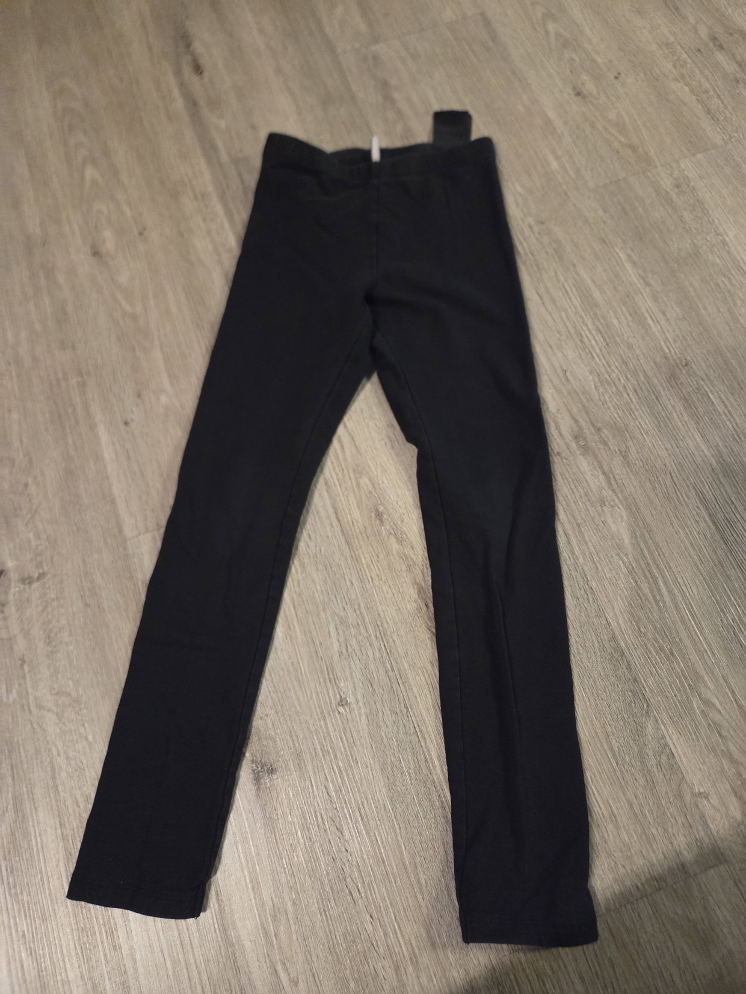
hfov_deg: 58.9
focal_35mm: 23
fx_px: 661
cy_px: 497
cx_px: 373
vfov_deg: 73.9
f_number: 1.8
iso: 2000
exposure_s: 1/100
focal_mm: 5.4
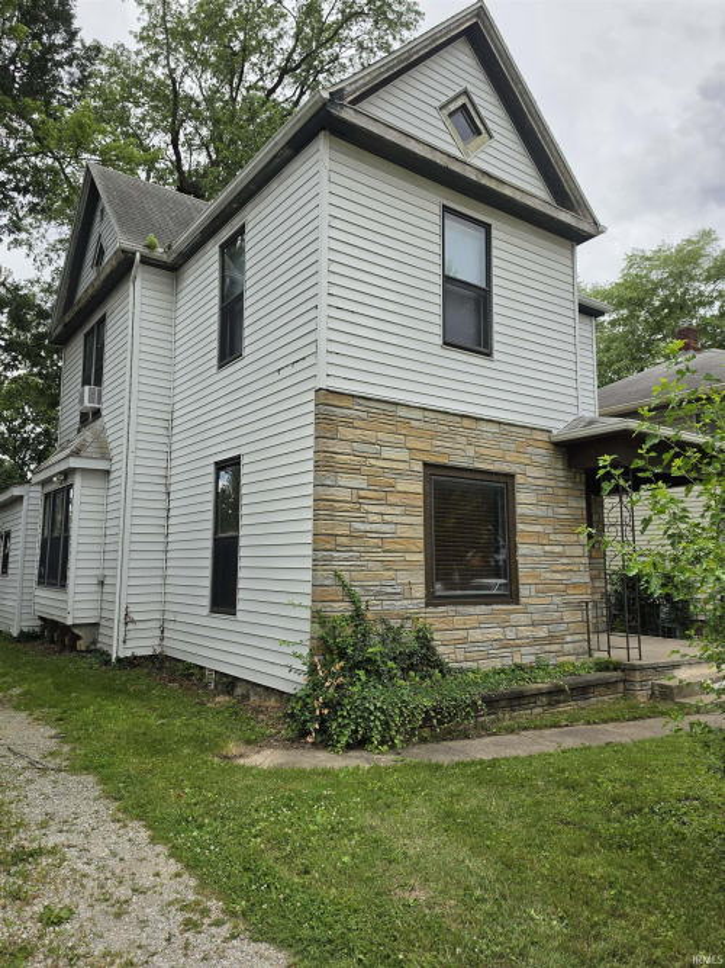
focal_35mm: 23
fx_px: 642
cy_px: 484
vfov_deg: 73.9
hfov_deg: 58.9
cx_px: 362
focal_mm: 6.5
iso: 64
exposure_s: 1/7939
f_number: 1.4
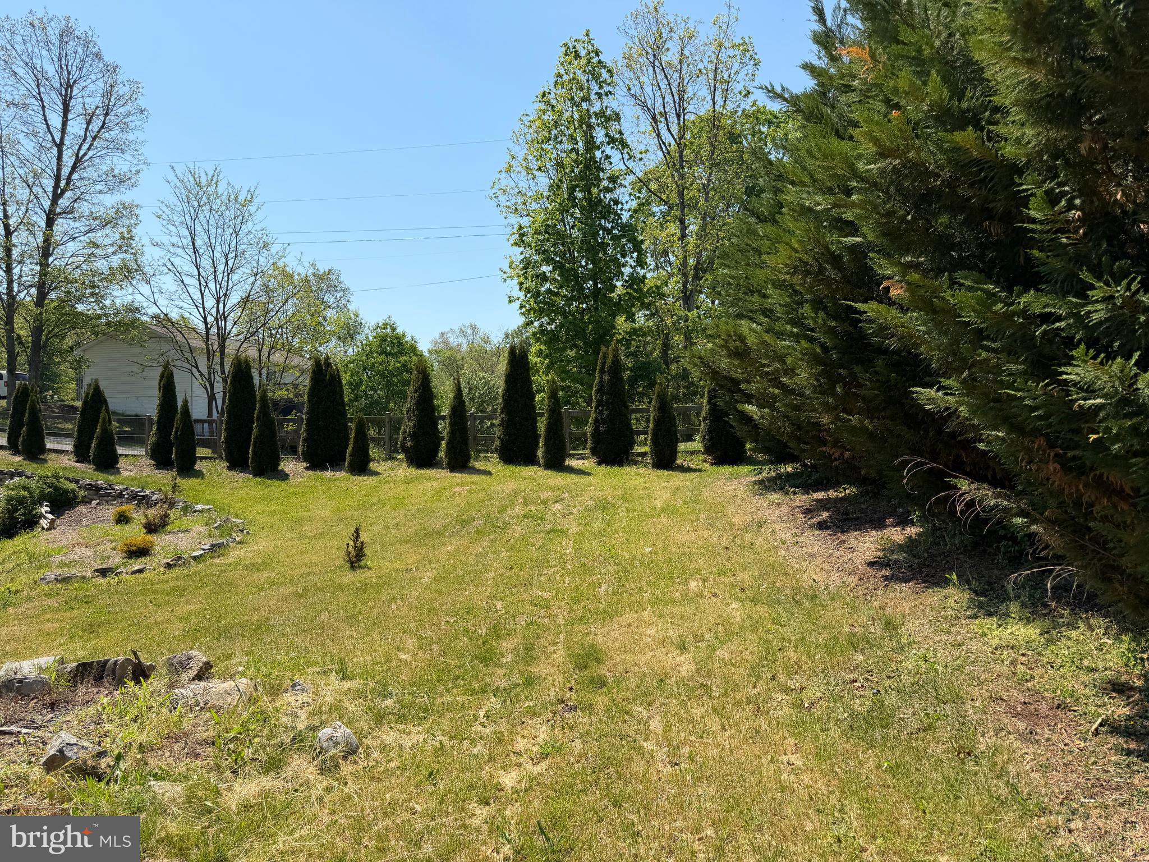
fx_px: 797
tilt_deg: +3.2
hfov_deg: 71.6
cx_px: 574
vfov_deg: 56.8
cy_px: 431
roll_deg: -0.9
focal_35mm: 24
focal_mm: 6.76
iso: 80
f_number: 1.78
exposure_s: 1/3584
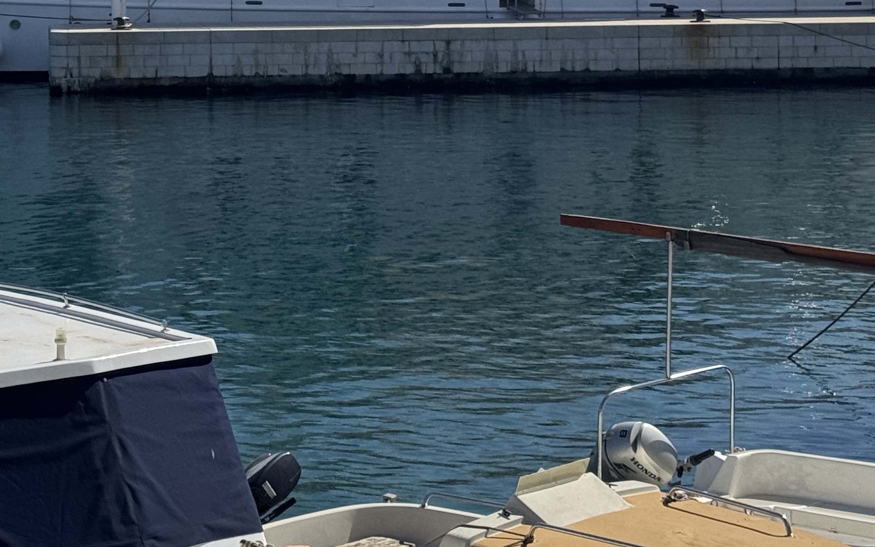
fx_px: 2480
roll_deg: +1.2
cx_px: 302
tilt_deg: -0.4
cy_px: -88
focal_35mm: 104
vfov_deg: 12.3
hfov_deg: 20.0
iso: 64
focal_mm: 6.76
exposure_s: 1/7937
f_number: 1.78
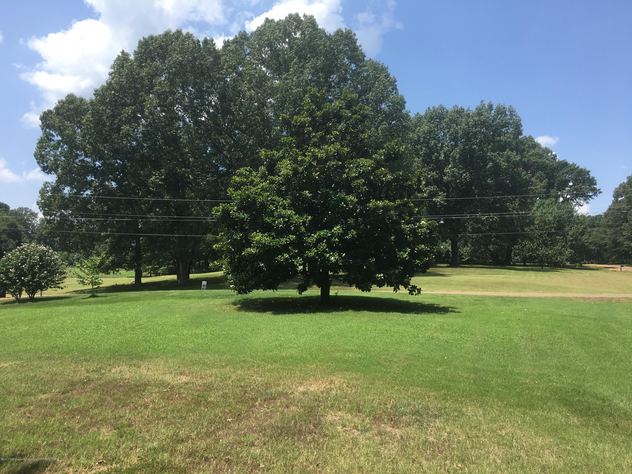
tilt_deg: +5.7
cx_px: 316
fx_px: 529
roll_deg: +0.5
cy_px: 237
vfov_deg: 48.2
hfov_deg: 61.7
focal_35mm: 29
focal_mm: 4.15
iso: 25
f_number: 2.2
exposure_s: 1/999
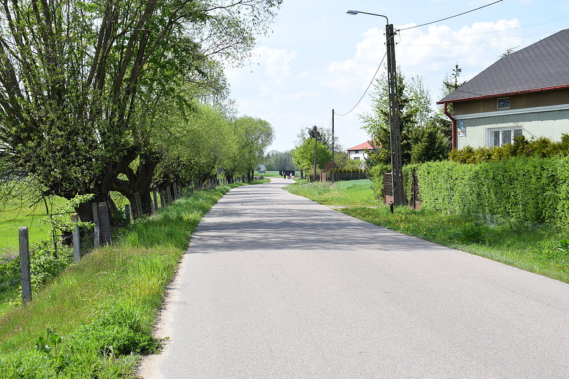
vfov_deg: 26.5
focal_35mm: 51
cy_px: 190
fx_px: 806
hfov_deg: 38.9
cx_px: 284
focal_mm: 34
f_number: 9
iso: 200
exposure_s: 1/320
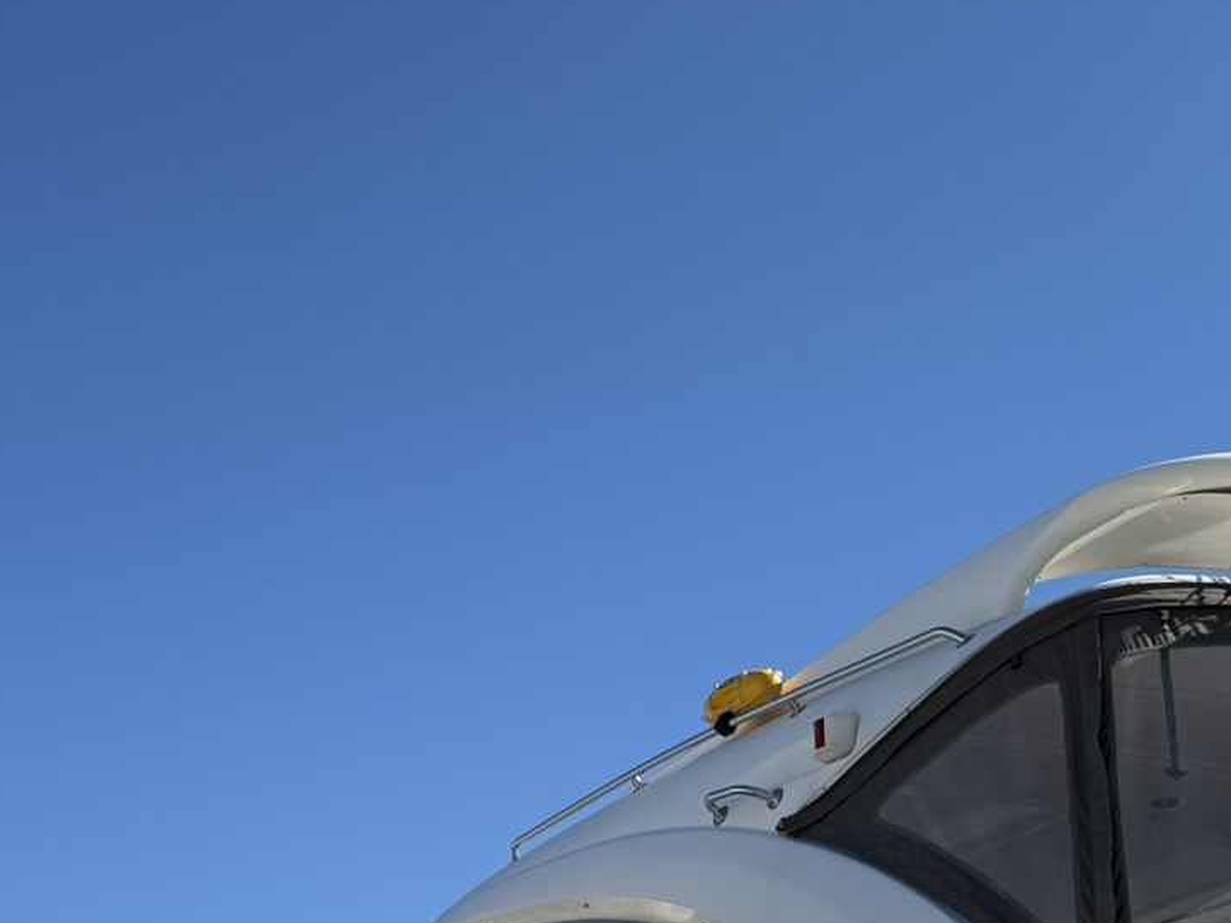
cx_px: 780
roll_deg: +4.8
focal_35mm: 68
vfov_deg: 20.5
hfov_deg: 28.4
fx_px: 2418
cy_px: 1042
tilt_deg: +15.8
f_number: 1.78
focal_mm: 6.76
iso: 80
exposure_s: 1/4167
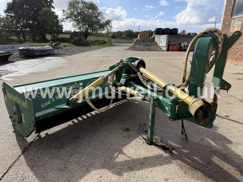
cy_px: 91
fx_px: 168
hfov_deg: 71.6
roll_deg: -1.0
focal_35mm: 24
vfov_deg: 56.8
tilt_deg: -17.1
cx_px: 122
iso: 100
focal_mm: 6.76
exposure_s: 1/2801
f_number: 1.78
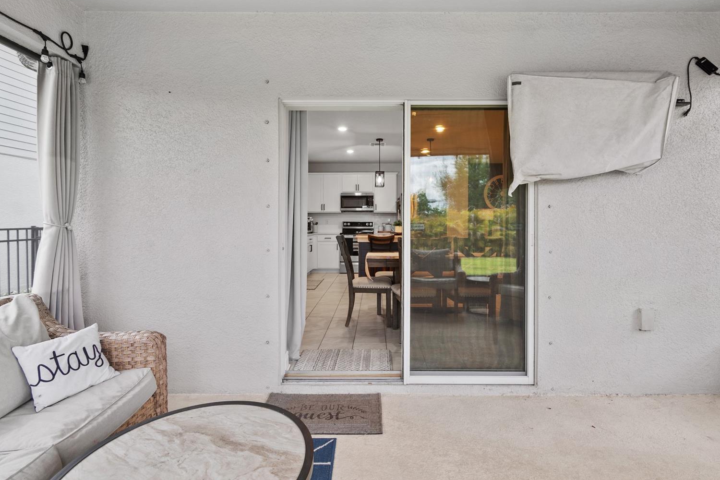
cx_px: 376
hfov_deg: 96.7
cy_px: 226
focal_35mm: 16
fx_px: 320
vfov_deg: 73.7
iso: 100
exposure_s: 1/1.25
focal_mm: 10
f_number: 7.1
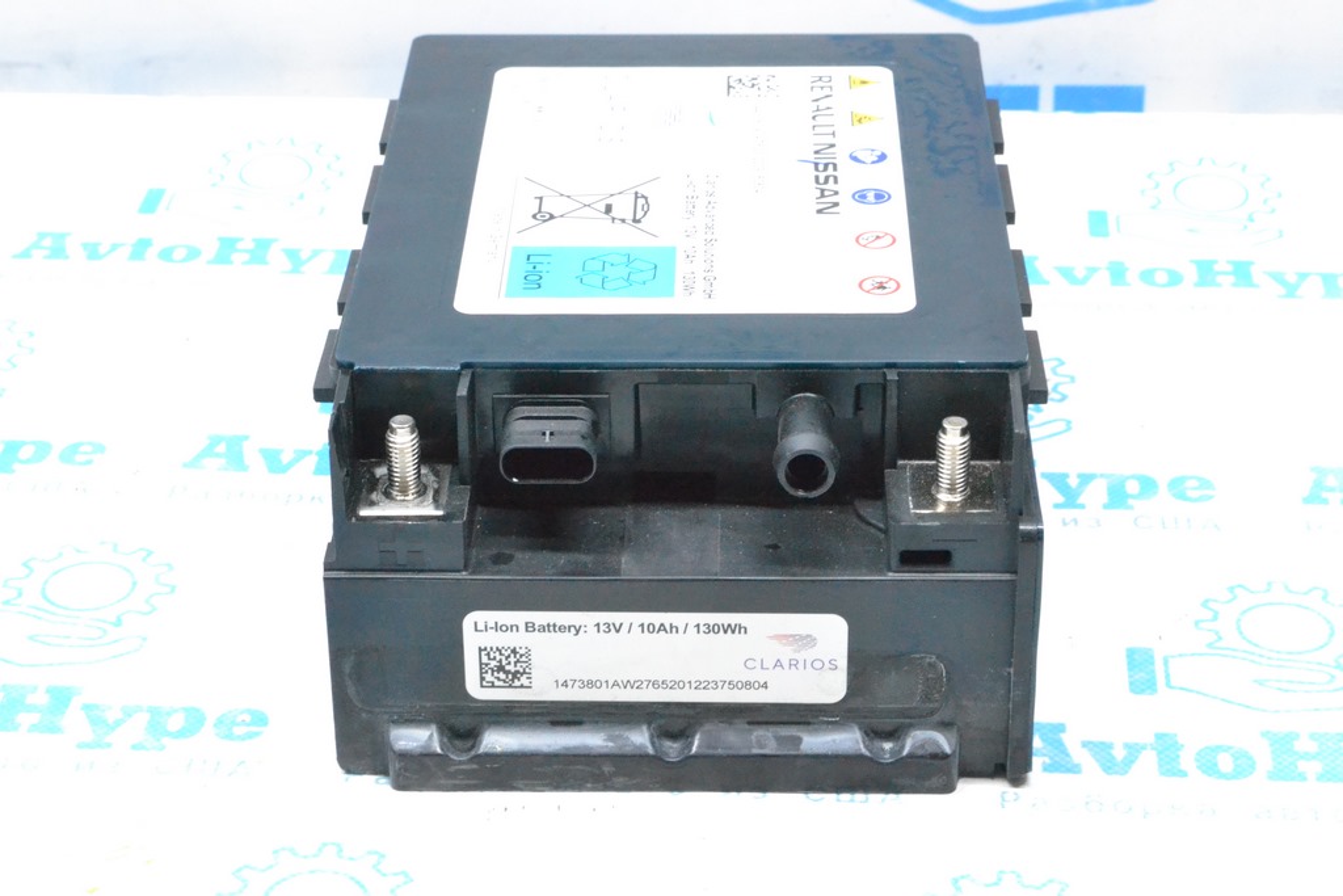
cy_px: 448
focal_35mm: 82
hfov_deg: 24.6
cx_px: 672
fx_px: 3078
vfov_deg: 16.6
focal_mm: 55
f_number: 13
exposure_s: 1/50
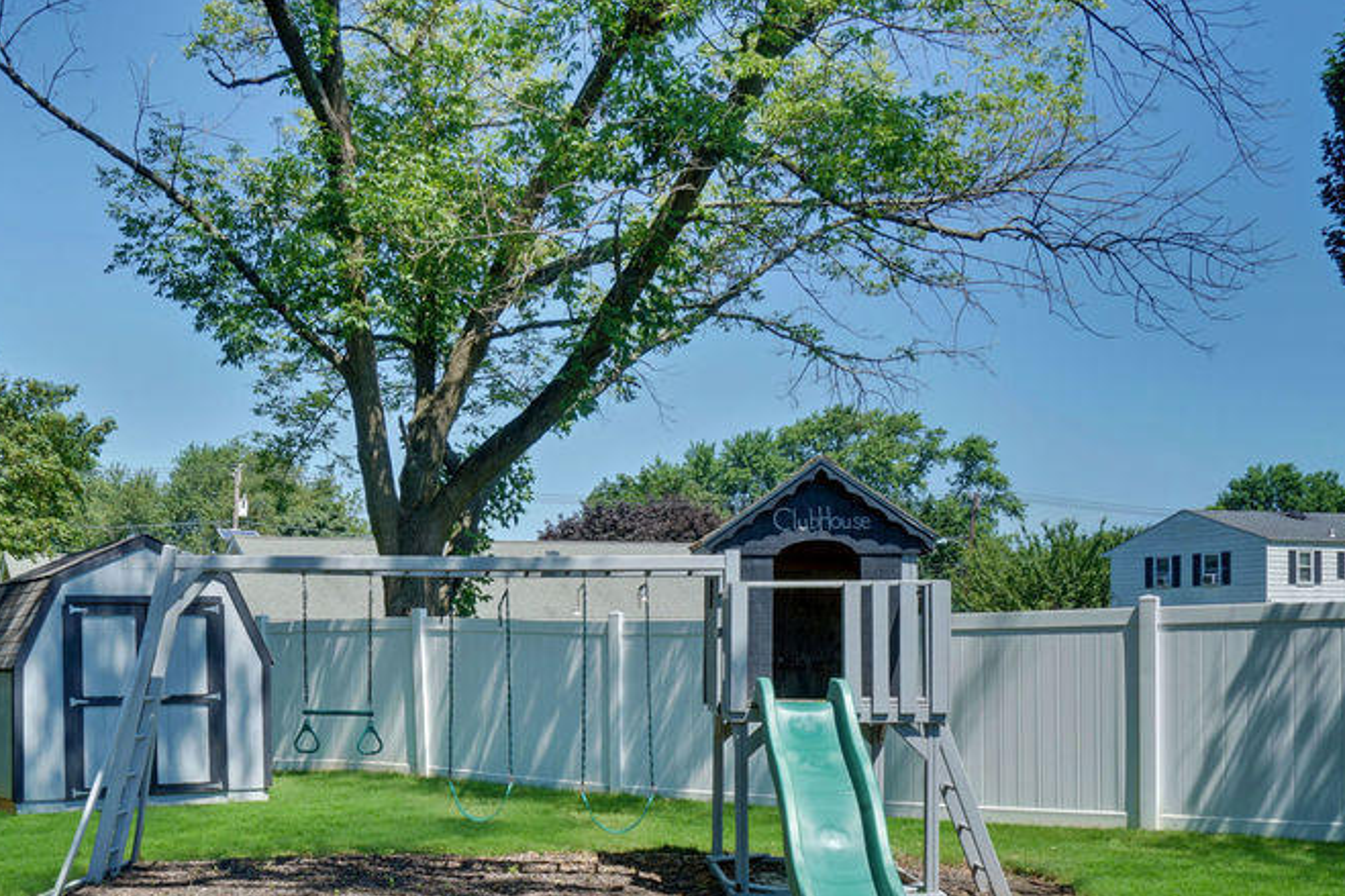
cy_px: 646
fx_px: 1531
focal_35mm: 41
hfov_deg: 45.8
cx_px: 339
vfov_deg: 32.1
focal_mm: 27
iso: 100
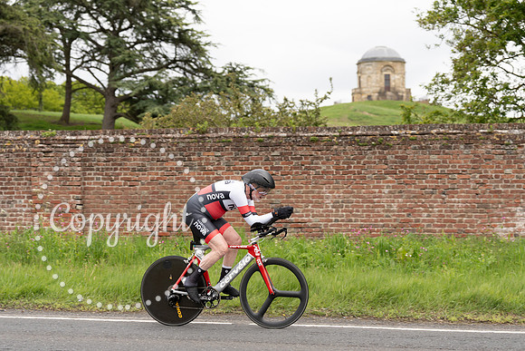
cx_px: 263
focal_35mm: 77
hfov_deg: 26.5
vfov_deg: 17.8
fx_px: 1116
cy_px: 190
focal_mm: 70
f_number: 3.5
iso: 200
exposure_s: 1/1000
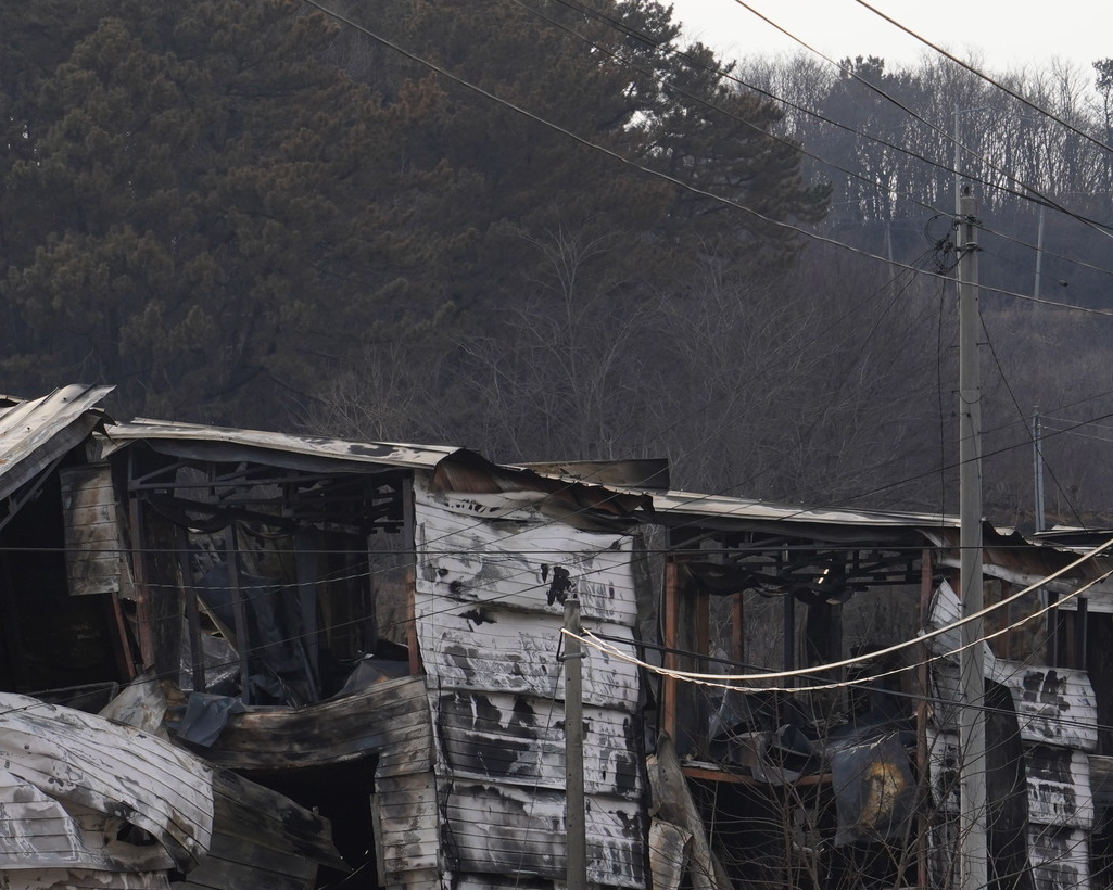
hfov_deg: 8.6
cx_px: 319
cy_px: 467
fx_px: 7412
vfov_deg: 6.9
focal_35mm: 225
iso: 640
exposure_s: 1/400
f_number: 13
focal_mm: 128
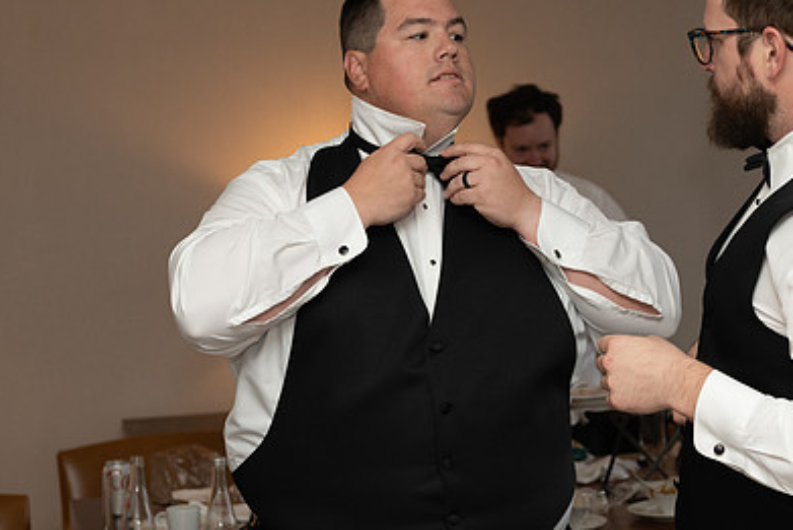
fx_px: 1961
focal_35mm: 89
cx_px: 525
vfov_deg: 15.4
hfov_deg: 22.8
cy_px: 224
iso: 800
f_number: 4
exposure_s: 1/200
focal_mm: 60
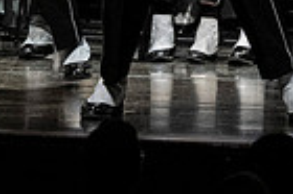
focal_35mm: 867
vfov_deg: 1.6
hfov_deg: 2.4
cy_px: -200
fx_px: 7048
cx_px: -157
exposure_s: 1/500
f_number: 4
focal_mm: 140
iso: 4000
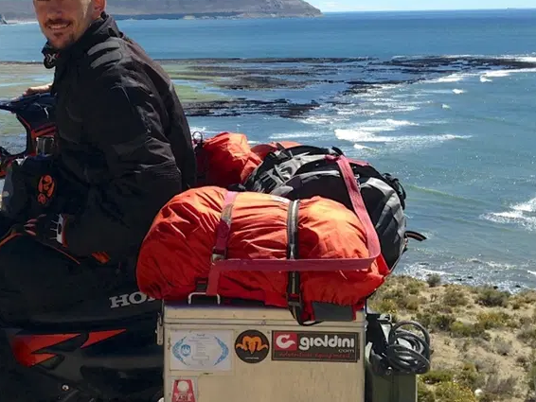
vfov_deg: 21.0
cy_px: 189
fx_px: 1084
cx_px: 122
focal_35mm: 70
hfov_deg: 27.3
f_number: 2.4
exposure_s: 1/1550
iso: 50
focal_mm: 4.12
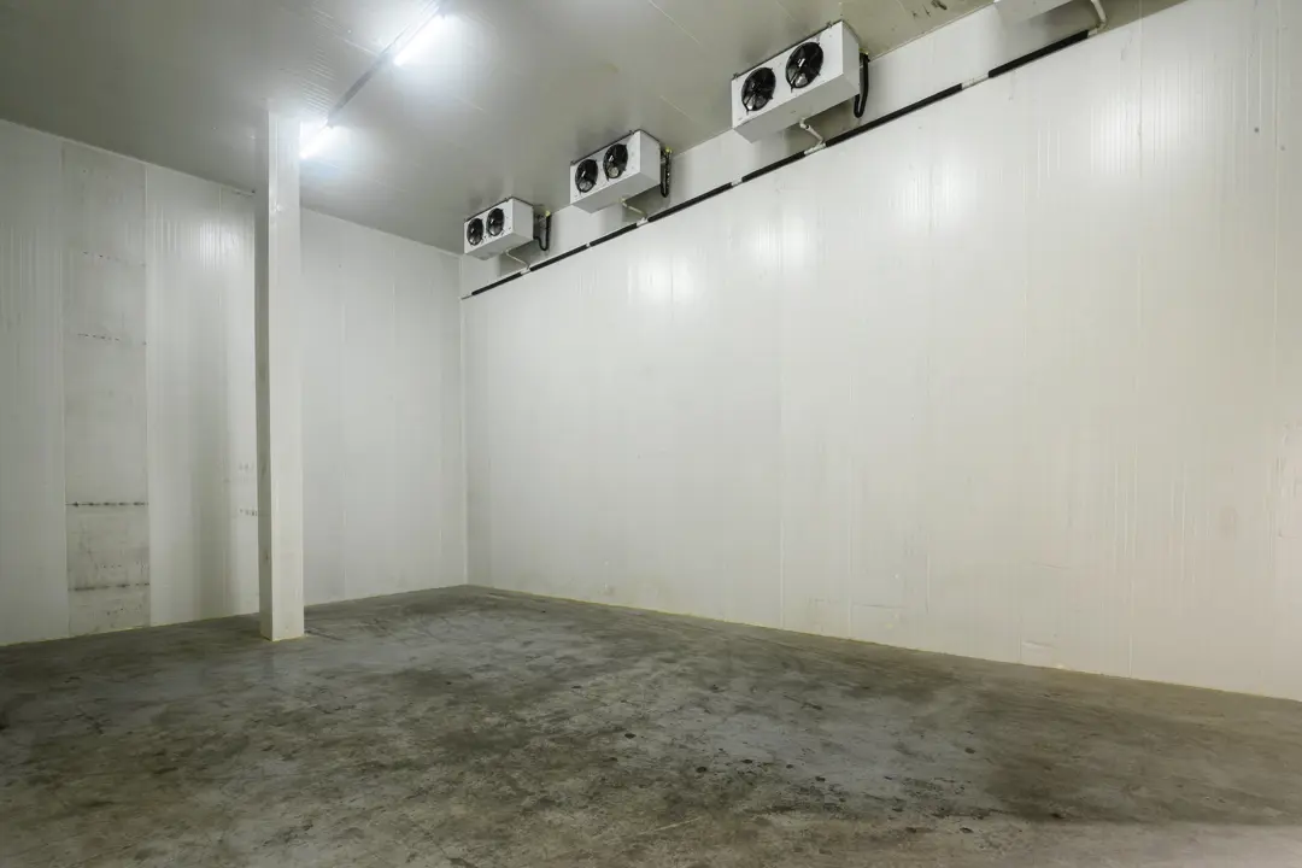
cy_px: 434
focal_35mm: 16
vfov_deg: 73.7
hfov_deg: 96.7
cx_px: 651
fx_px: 579
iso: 100
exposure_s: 8
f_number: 16
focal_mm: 16
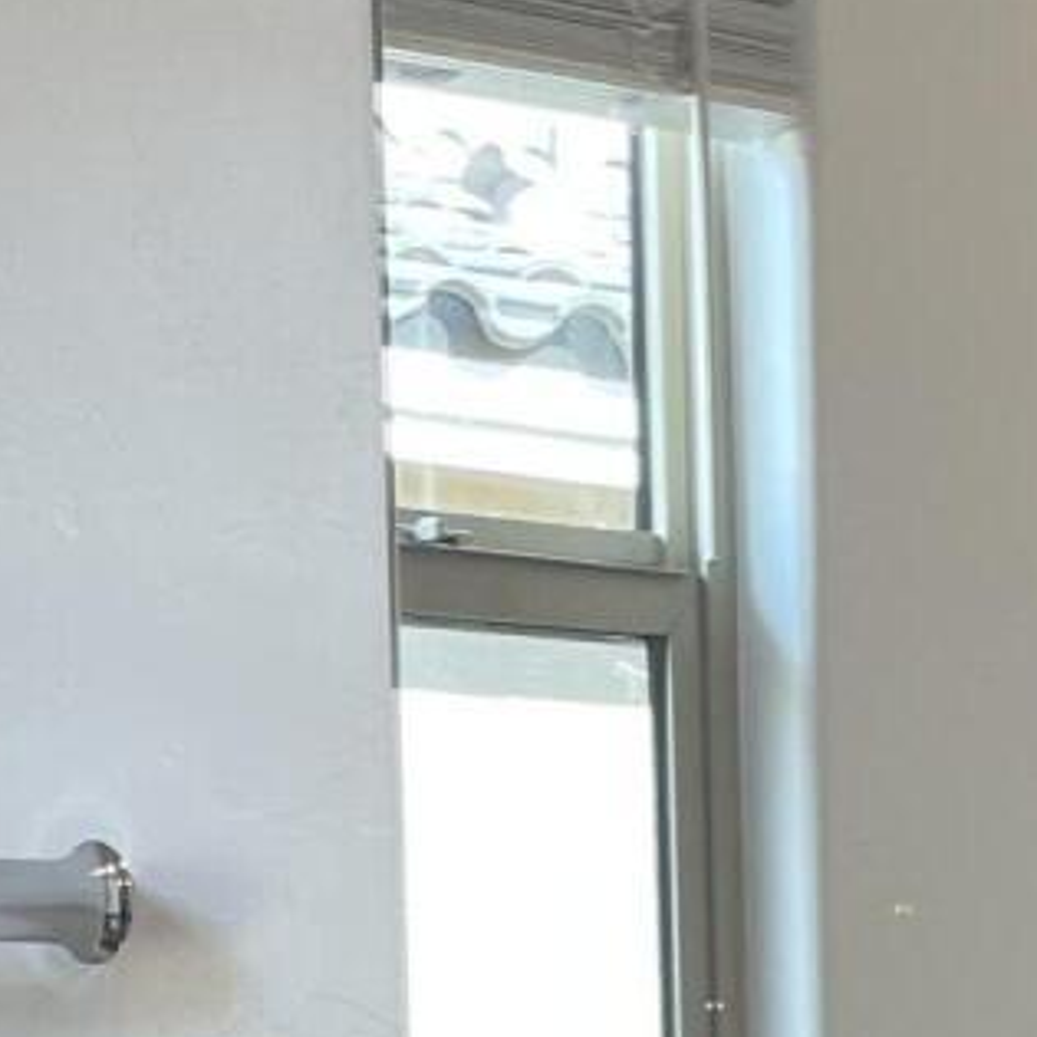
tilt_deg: -9.3
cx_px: 125
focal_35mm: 146
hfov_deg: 11.9
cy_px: 2321
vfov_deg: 10.6
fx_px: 4948
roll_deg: +3.2
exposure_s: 1/120
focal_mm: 4.2
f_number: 1.6
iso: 50
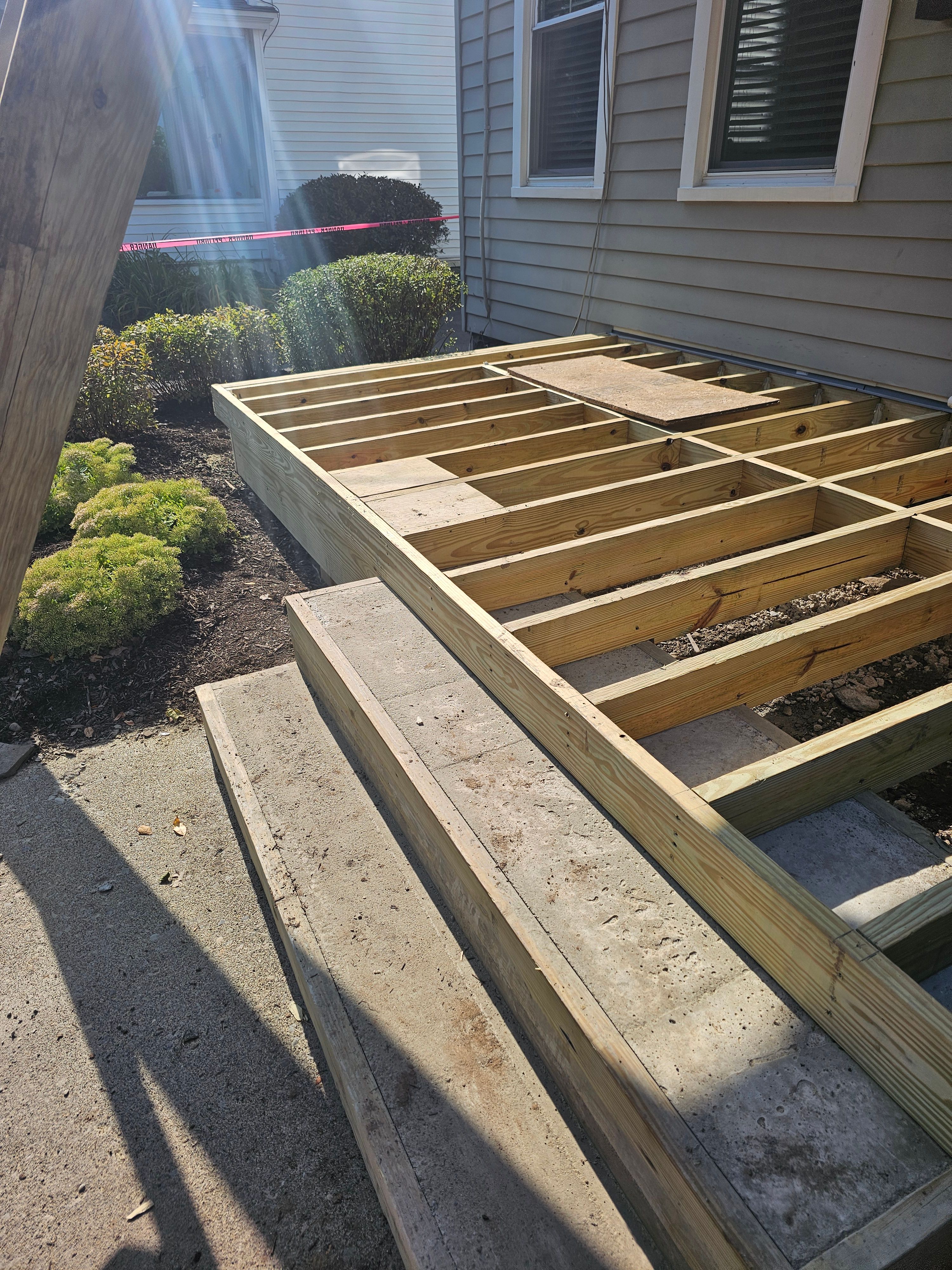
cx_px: 476
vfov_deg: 73.9
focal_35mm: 23
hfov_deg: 58.9
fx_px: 843
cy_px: 635
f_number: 1.7
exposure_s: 1/794
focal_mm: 6.3
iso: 12
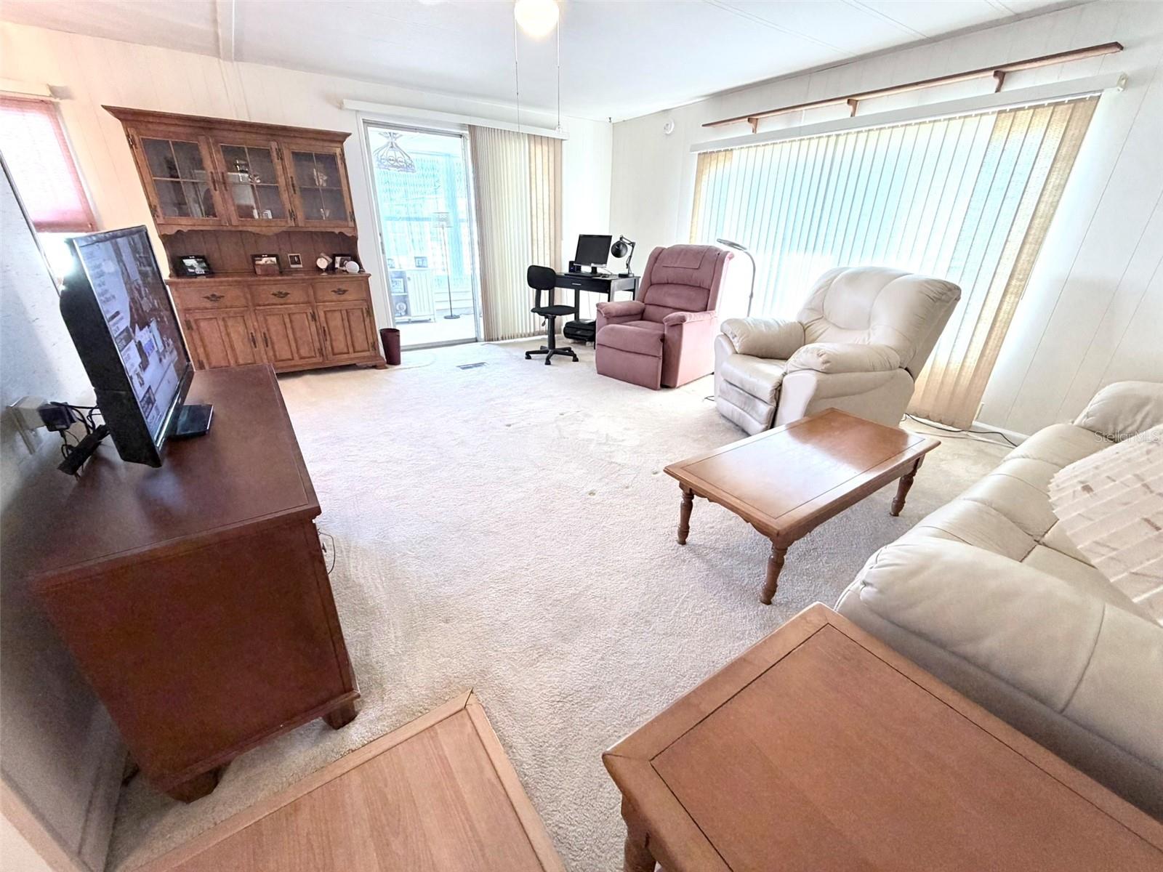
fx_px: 470
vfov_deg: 85.7
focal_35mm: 14
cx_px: 582
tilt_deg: -22.7
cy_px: 436
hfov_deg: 102.1
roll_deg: -1.7
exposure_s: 1/60
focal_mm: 2.22
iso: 200
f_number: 2.2
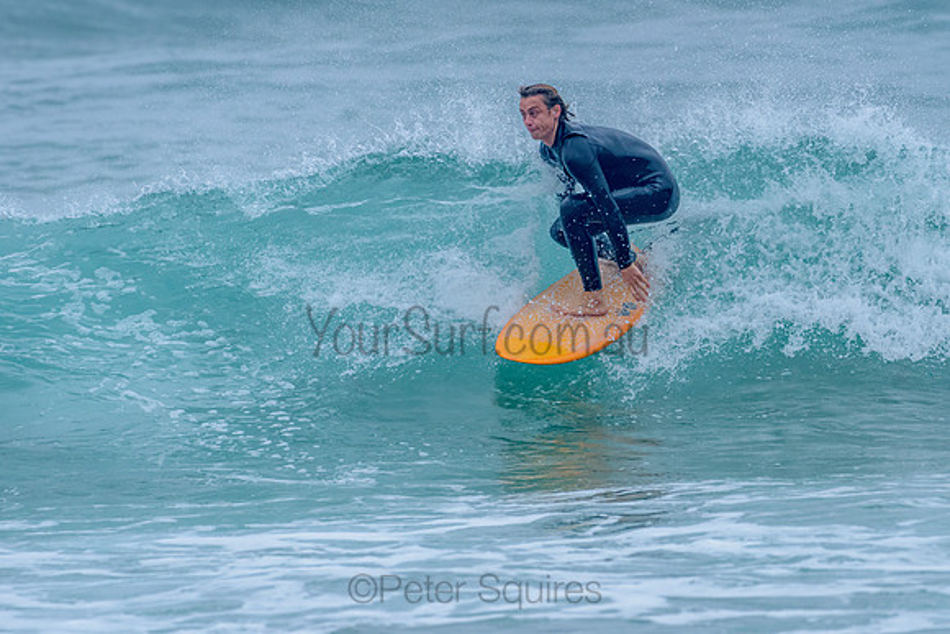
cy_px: 251
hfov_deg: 3.3
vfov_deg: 2.2
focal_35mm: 628
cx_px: 578
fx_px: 16569
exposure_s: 1/2000
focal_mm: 500
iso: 800
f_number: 5.6
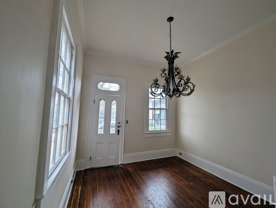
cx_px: 138
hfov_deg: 106.1
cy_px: 104
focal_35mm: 13
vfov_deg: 90.1
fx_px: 104
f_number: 2.2
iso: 50
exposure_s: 1/181
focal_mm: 1.95
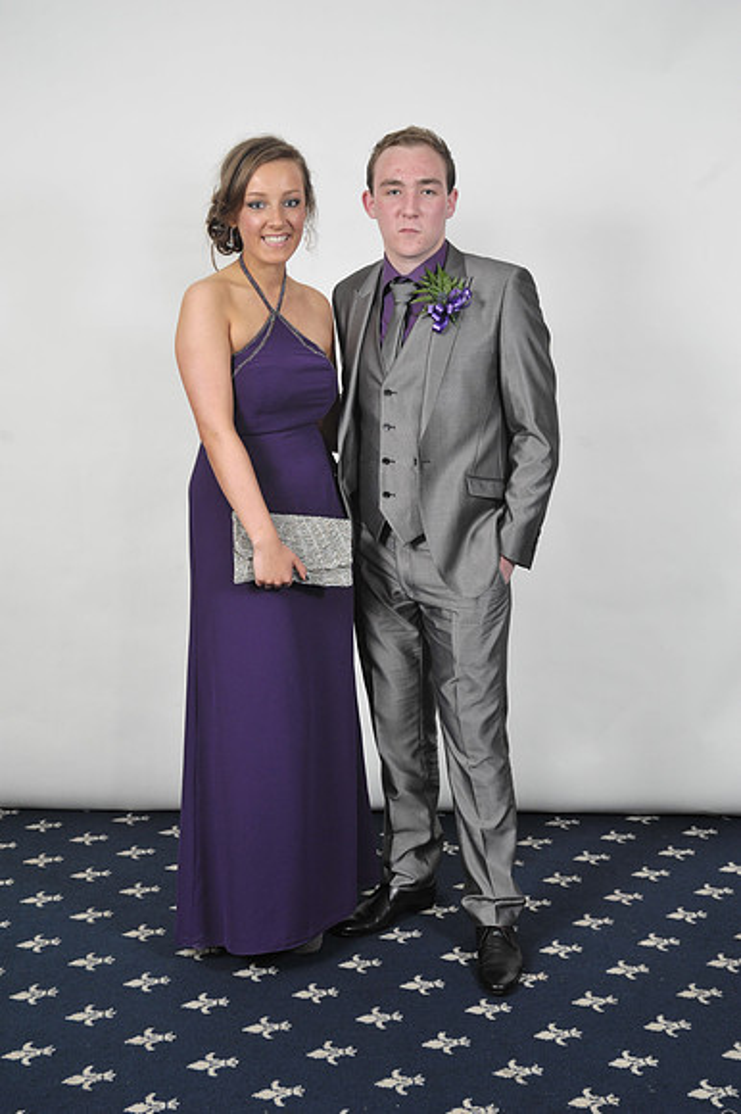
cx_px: 370
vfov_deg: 41.1
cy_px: 557
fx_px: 1484
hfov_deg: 28.0
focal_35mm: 48
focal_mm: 48
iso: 1000
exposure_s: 1/160
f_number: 7.1
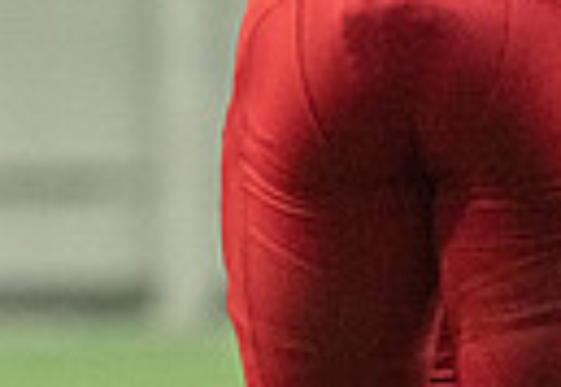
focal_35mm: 1086
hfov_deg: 1.9
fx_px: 17106
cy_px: -562
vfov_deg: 1.3
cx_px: -692
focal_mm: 200
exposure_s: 1/1250
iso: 6400
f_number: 2.8
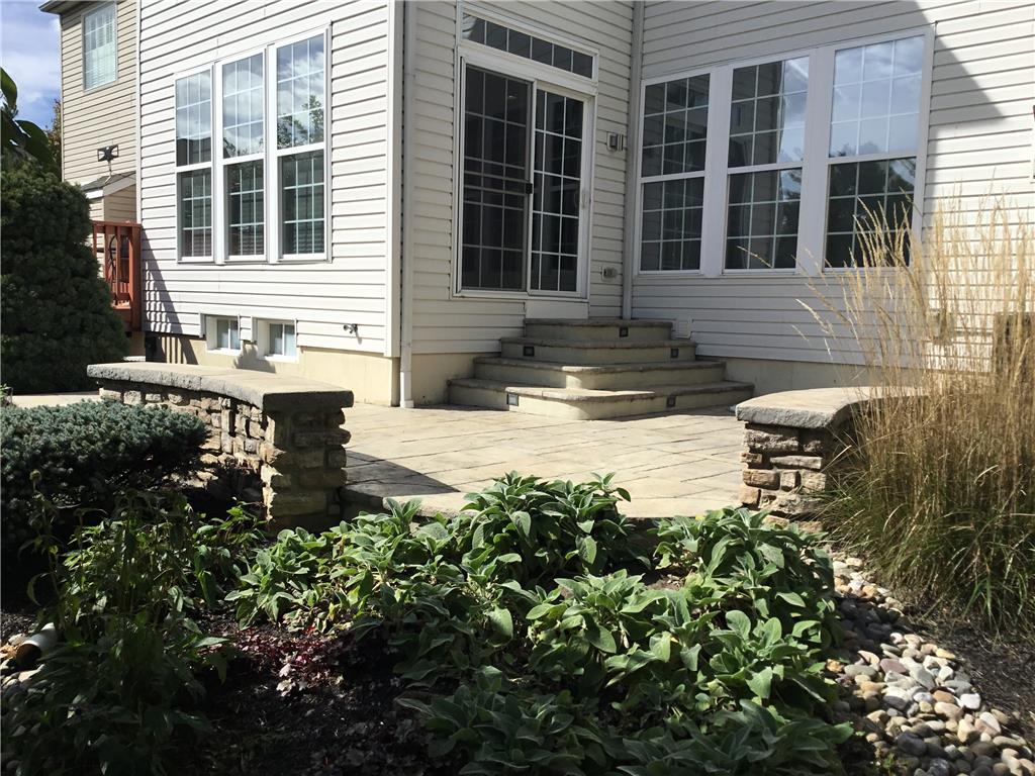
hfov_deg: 58.4
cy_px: 388
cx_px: 518
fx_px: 927
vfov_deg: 45.4
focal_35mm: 31
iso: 25
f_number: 2.4
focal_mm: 3.3
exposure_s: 1/1852
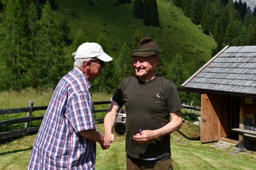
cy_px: 87
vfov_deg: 27.0
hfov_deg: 39.6
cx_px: 128
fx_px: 355
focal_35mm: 50
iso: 100
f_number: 9
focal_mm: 32
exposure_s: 1/320
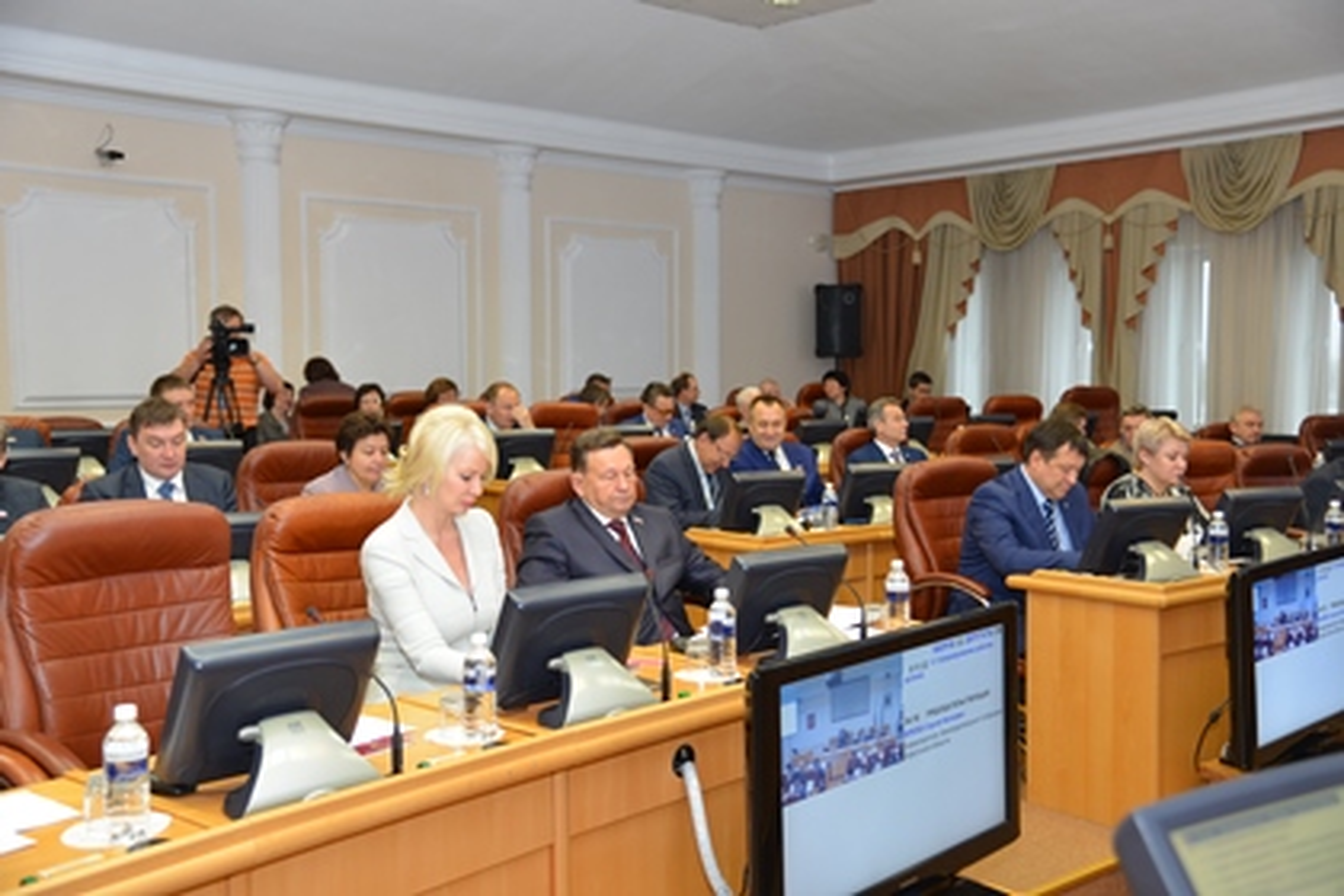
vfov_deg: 35.1
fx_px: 1419
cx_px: 672
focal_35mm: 38
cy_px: 448
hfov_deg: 50.7
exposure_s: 1/60
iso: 400
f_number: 4
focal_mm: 38
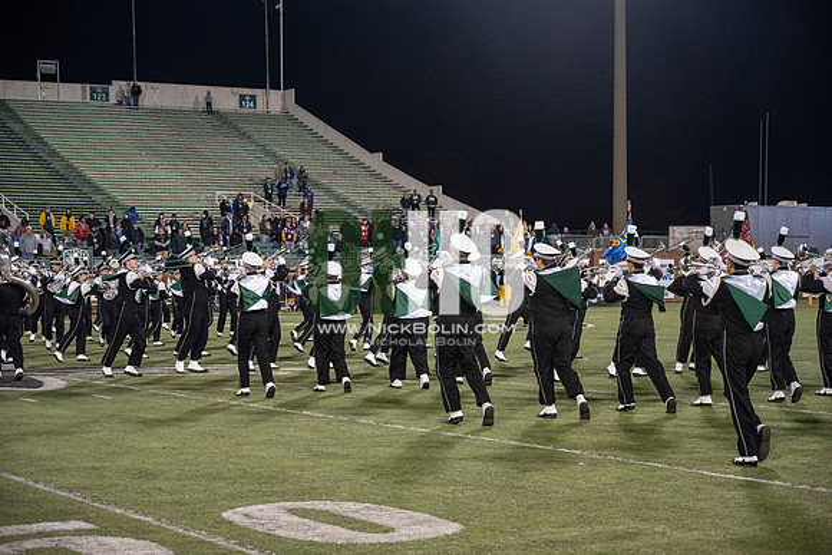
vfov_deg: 19.5
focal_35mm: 70
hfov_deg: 28.8
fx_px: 1618
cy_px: 278
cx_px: 416
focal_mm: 70
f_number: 4
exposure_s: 1/500
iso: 2500
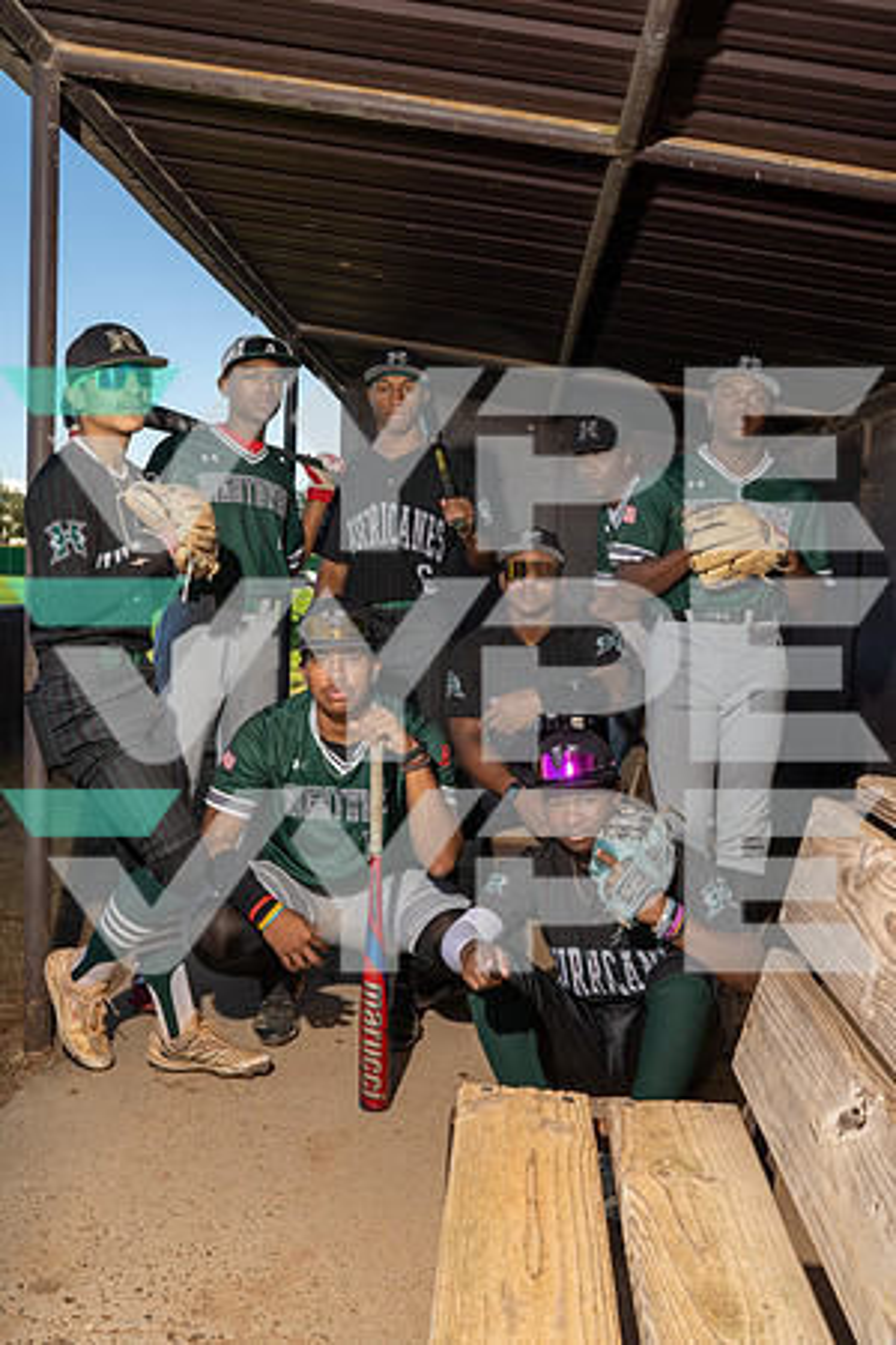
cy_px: 672
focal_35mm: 35
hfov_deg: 37.9
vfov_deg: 54.4
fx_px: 1307
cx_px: 448
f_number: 9
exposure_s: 1/250
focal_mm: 35
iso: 200
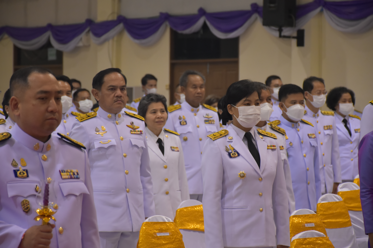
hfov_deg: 13.7
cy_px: 124
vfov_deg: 9.1
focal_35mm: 150
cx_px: 186
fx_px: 1554
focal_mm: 100
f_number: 5.6
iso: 2000
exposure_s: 1/60
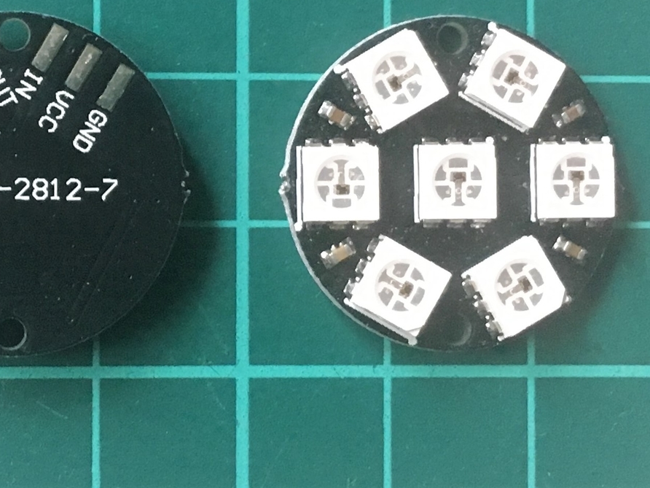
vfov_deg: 36.5
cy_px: 166
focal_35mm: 39
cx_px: 224
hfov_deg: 47.2
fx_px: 732
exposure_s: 1/20
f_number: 2.2
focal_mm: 4.15
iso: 200
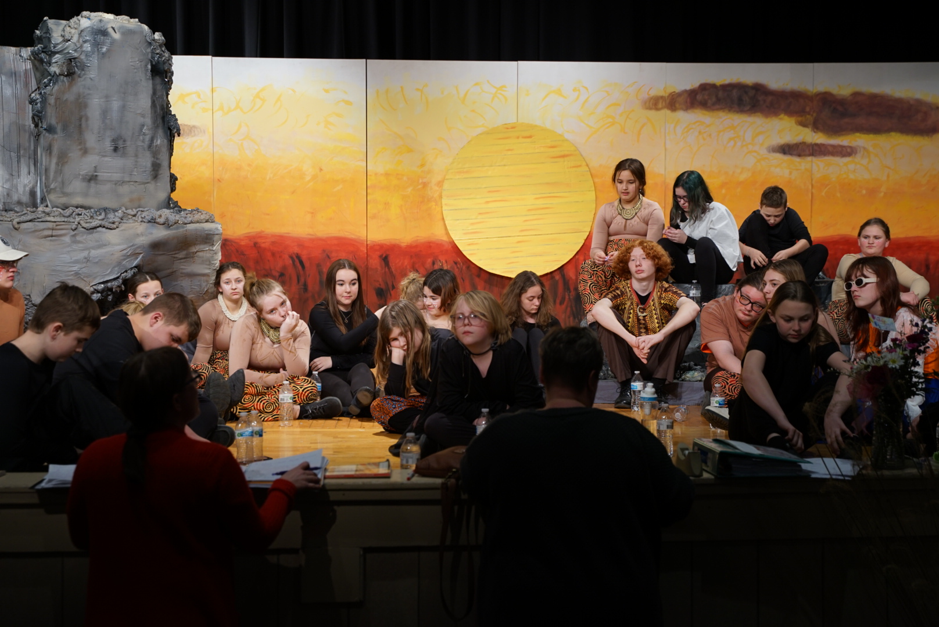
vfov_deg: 27.0
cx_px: 470
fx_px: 1305
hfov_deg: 39.6
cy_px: 314
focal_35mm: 50
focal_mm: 50
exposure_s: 1/160
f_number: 4
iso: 400
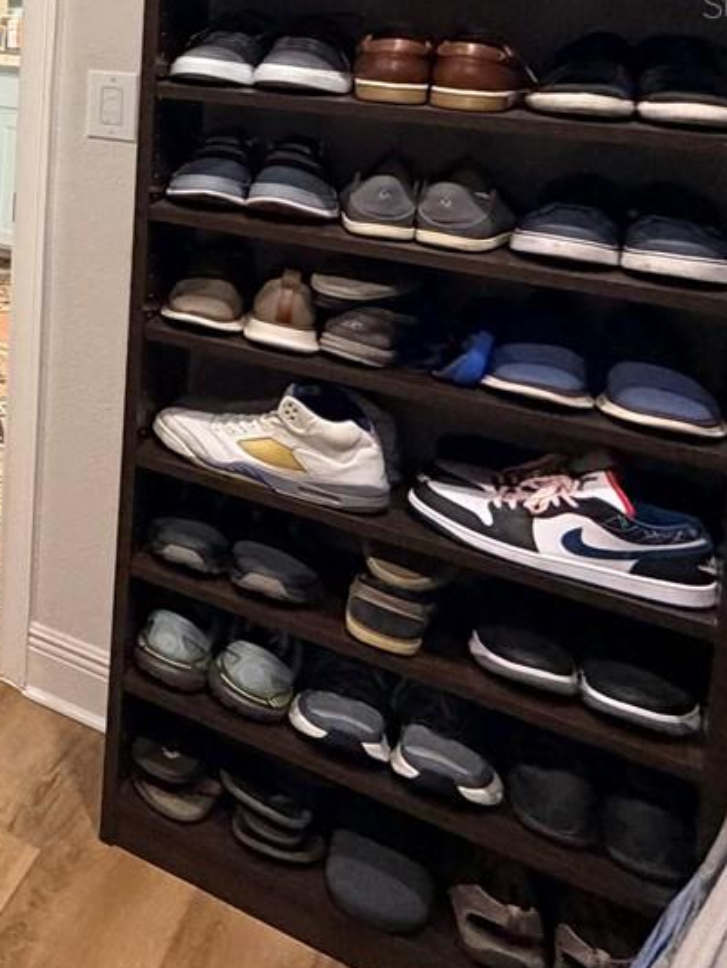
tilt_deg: -4.5
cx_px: -580
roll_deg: +0.1
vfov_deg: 39.6
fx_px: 1176
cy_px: 4
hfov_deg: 21.8
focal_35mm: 42
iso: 320
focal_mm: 2.22
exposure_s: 1/60
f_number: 2.2
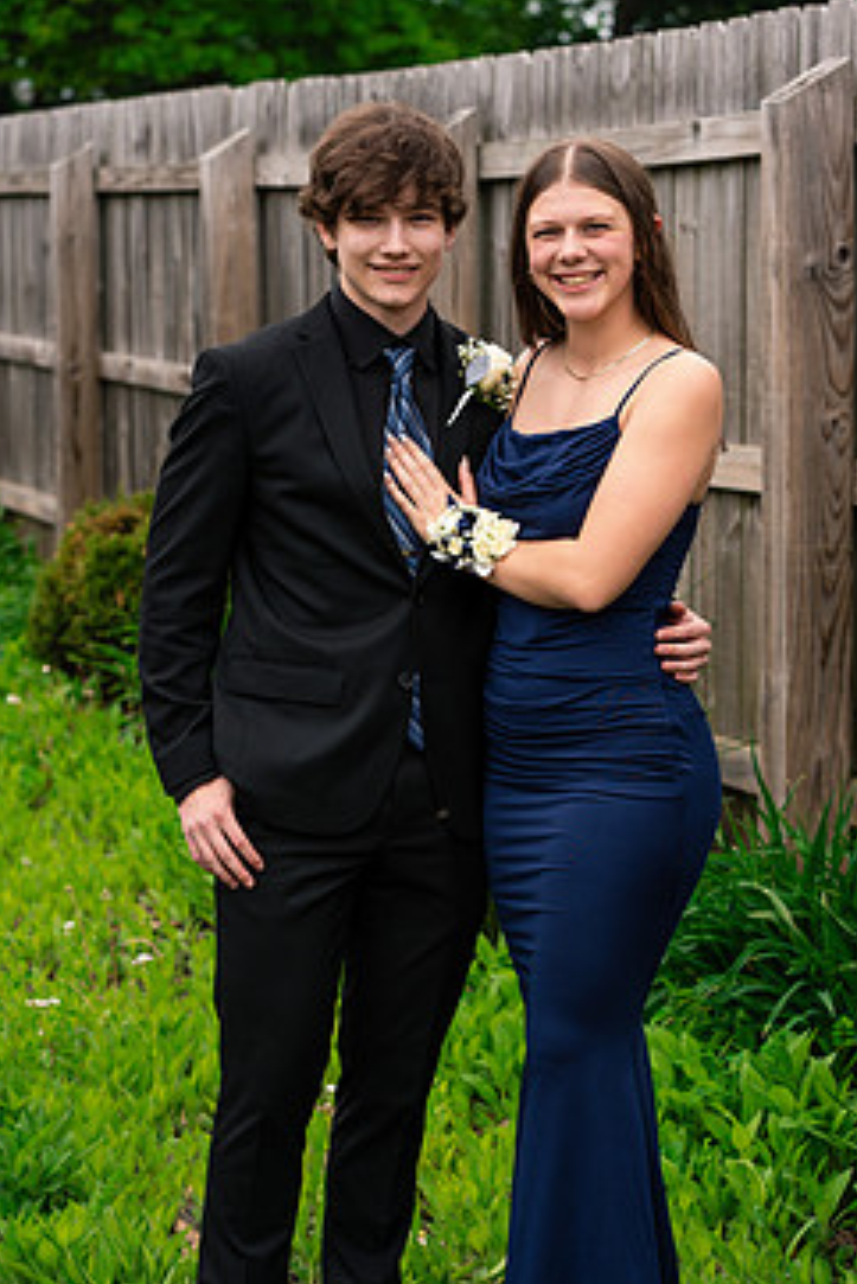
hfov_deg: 12.9
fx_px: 3781
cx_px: 505
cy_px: 726
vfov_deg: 19.3
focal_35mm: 106
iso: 400
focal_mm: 85
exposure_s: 1/800
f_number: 5
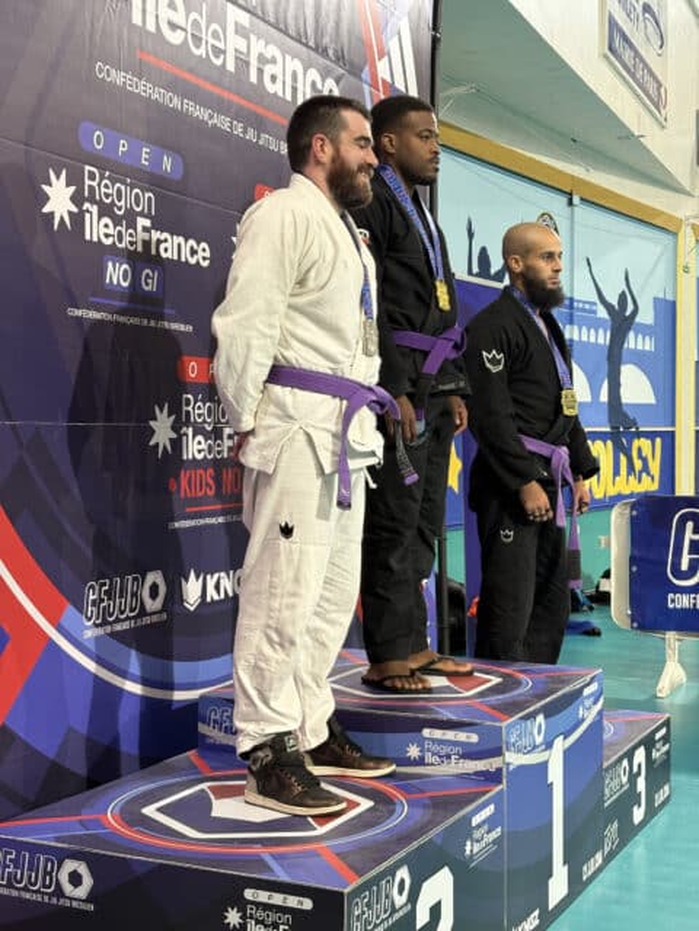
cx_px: 350
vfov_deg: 36.8
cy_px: 466
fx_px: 1400
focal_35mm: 52
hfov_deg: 28.0
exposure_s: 1/33
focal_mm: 5.96
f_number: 1.6
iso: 100
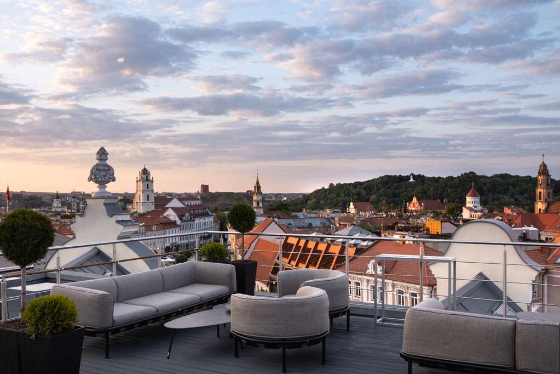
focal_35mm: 35
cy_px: 187
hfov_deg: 54.4
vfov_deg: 37.9
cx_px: 280
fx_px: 544
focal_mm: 23
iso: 160
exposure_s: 1/17
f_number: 11
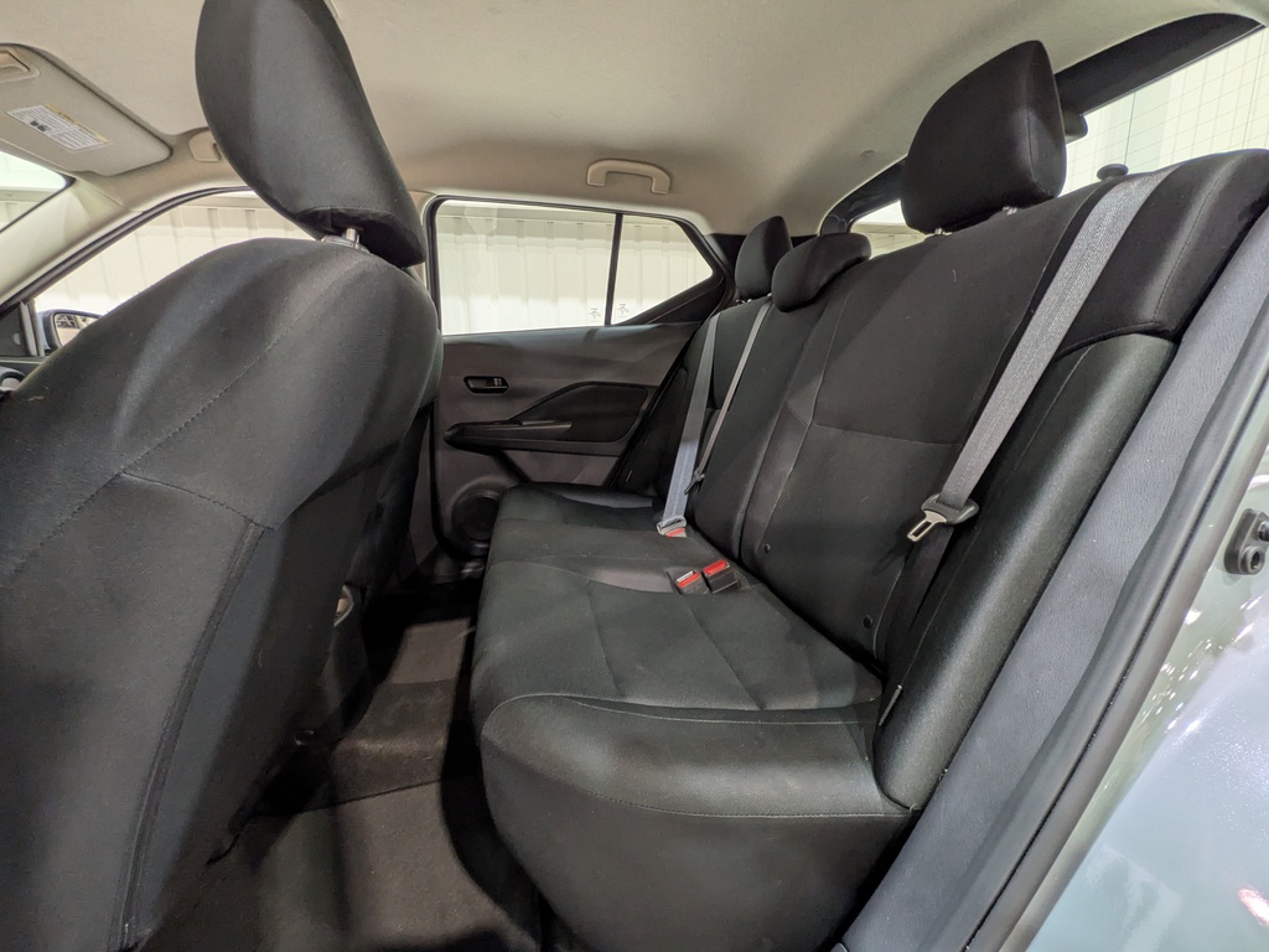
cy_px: 476
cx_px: 634
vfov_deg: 85.7
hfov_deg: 102.1
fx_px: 513
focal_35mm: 14
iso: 76
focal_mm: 1.83
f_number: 2.2
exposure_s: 1/24
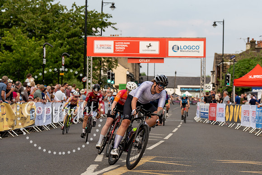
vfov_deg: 11.8
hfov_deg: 17.6
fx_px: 847
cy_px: 85
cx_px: 166
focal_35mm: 116
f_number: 4.5
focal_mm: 83
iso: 500
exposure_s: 1/1000
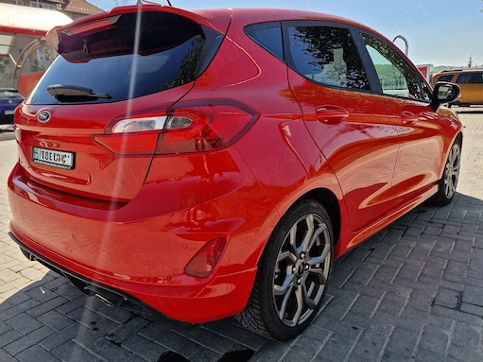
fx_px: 377
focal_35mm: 27
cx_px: 201
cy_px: 182
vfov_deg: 51.3
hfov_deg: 64.9
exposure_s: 1/1112
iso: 50
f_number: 1.8
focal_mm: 5.4
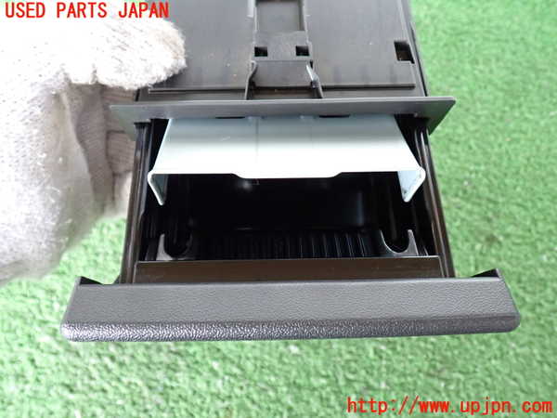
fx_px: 483
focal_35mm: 30
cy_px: 209
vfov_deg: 46.8
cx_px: 278
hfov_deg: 60.0
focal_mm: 5.4
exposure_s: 1/30
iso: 640
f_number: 2.3
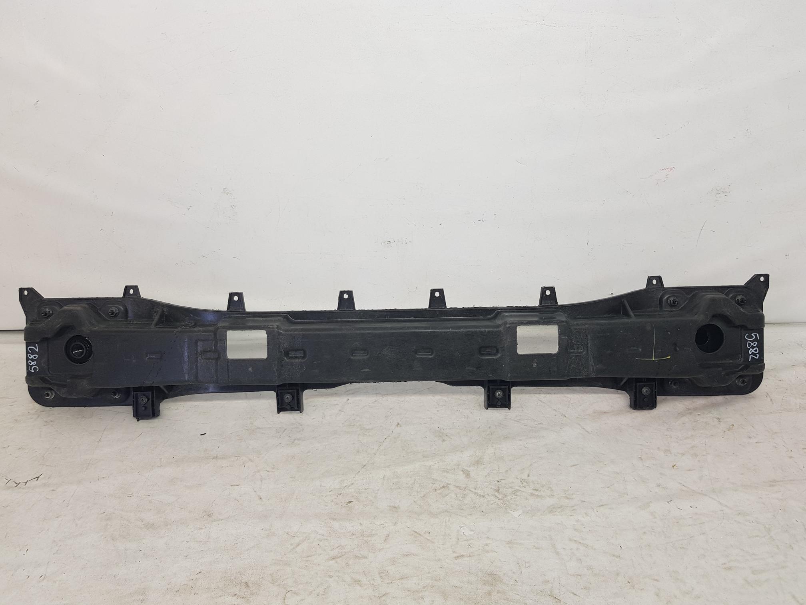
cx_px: 403
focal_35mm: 26
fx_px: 605
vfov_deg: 53.1
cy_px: 302
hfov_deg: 67.3
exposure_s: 1/122
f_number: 1.7
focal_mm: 4.2
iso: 40
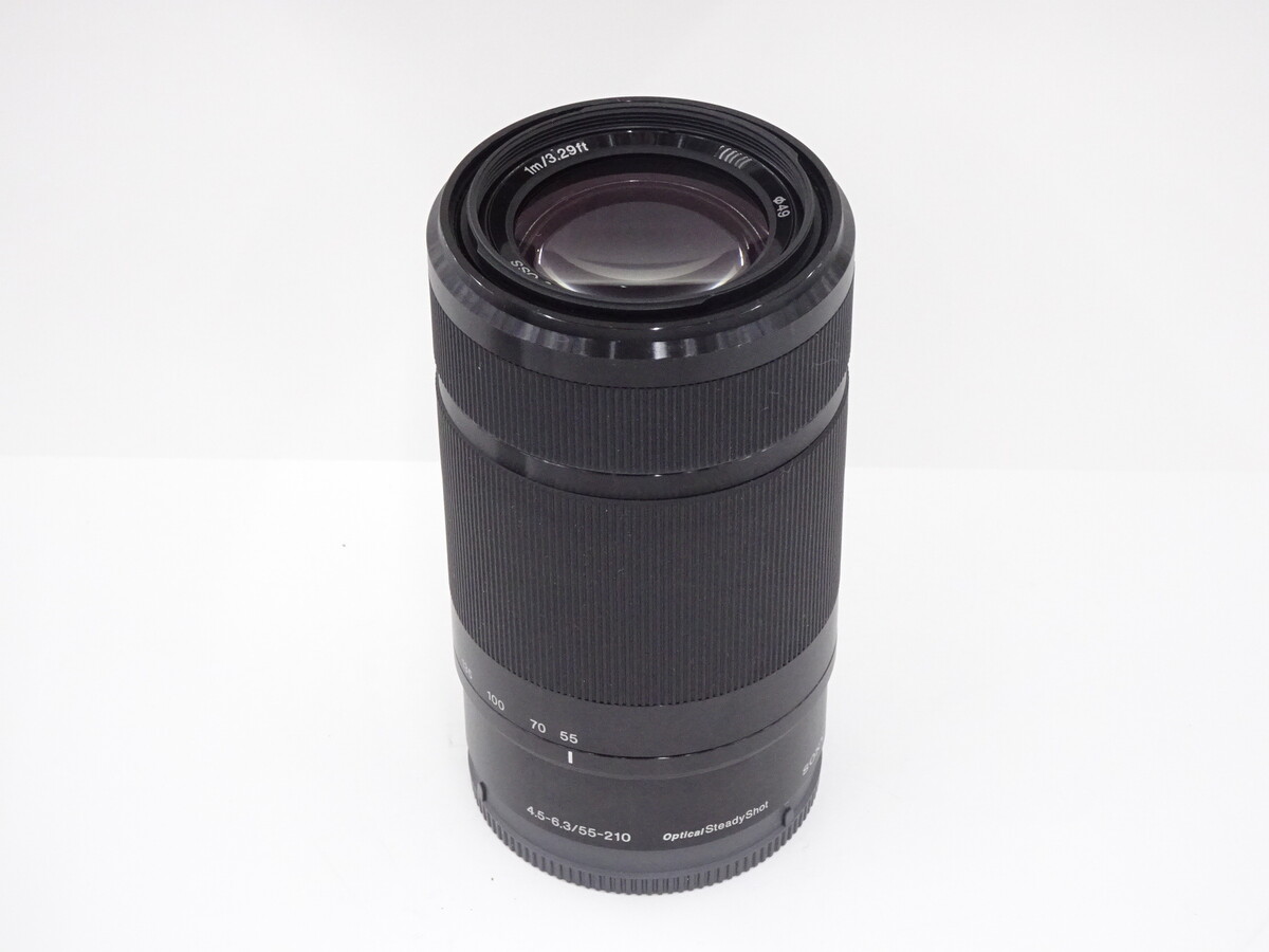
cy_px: 476
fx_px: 2859
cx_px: 634
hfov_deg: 25.0
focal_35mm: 78
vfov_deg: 18.9
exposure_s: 1/80
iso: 640
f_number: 5
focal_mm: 13.26
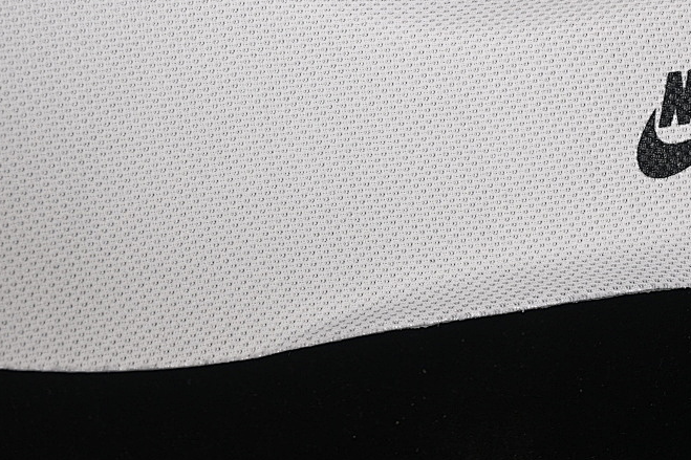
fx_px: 2360
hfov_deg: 16.7
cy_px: 153
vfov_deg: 11.1
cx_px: 321
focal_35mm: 123
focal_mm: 50
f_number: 7.1
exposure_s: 1/80
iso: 160
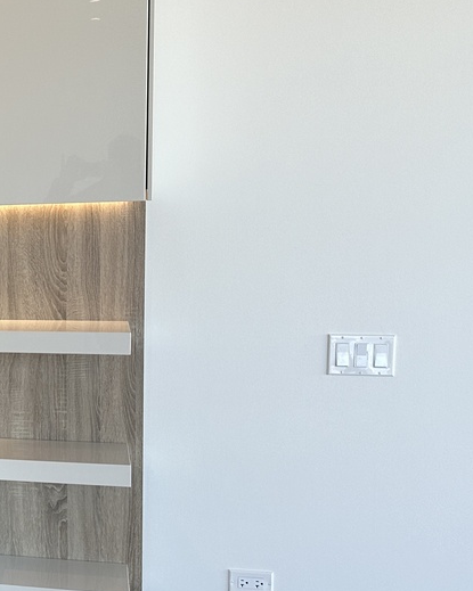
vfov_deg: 29.1
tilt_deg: -6.8
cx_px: -305
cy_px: 328
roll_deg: +2.0
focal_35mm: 65
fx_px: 1138
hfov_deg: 19.4
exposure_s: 1/188
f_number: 1.78
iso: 64
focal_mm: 6.86
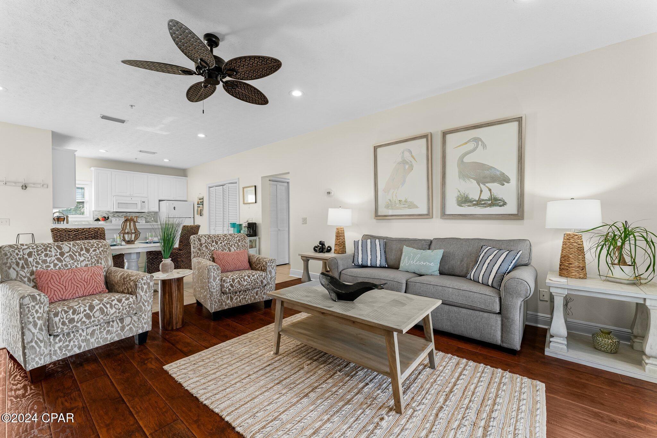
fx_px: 255
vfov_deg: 81.2
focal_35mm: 14
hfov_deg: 104.3
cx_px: 328
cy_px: 219
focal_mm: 14
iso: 400
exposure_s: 1/20
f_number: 9
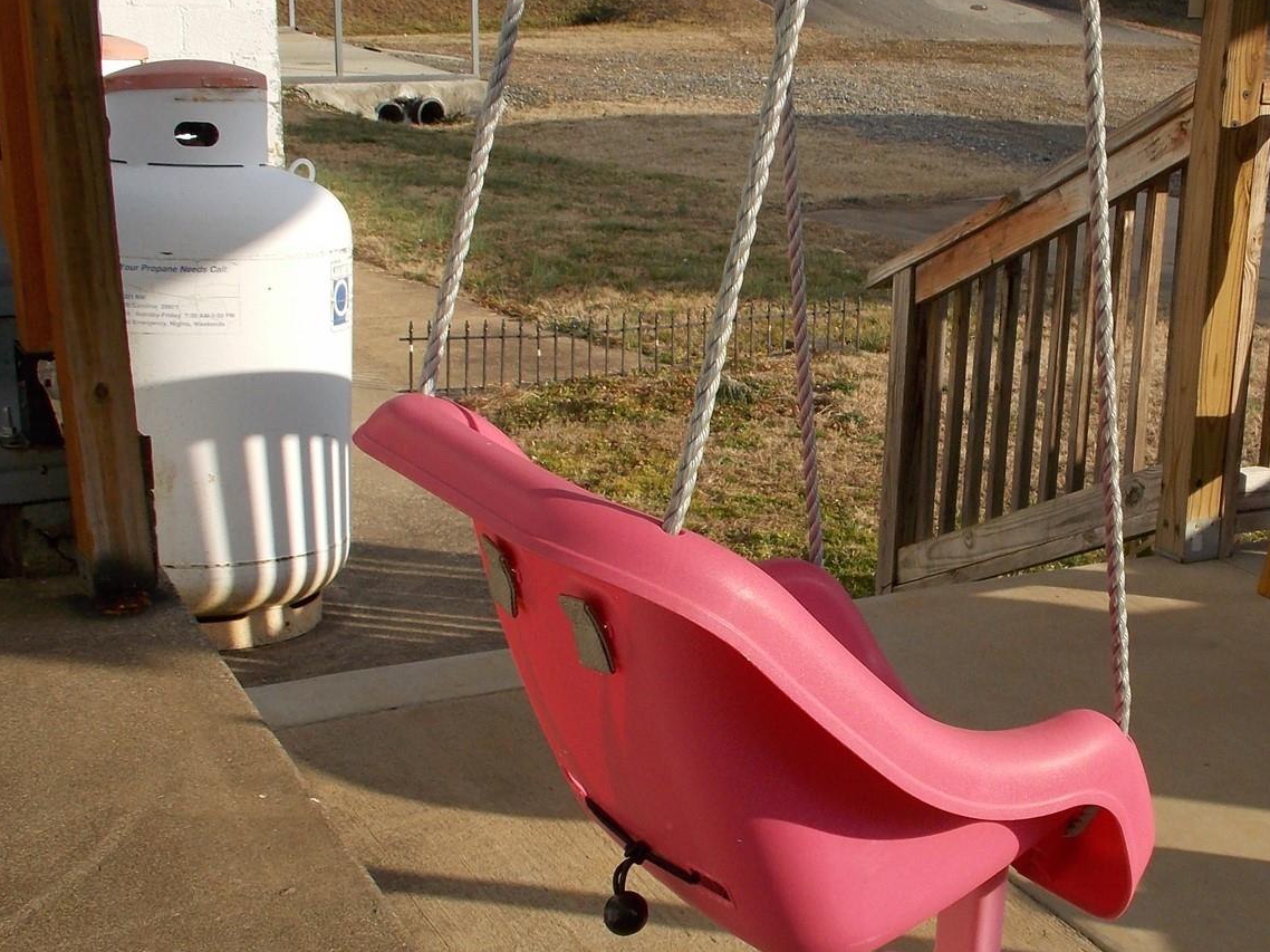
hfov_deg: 35.1
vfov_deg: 27.0
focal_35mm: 54
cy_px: 560
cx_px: 869
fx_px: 1981
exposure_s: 1/800
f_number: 3.3
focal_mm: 5.3
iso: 80
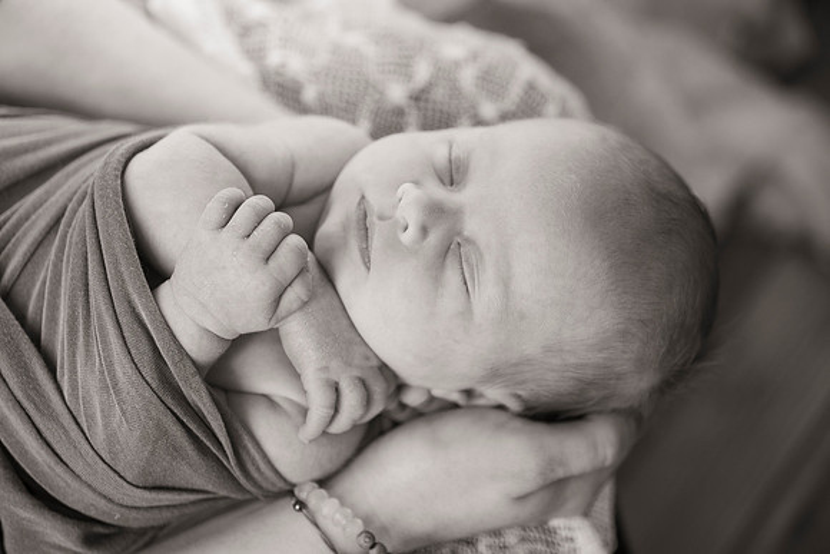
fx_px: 2075
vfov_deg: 15.2
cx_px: 415
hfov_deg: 22.6
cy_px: 277
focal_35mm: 90
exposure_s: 1/200
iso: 640
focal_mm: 90
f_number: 3.2
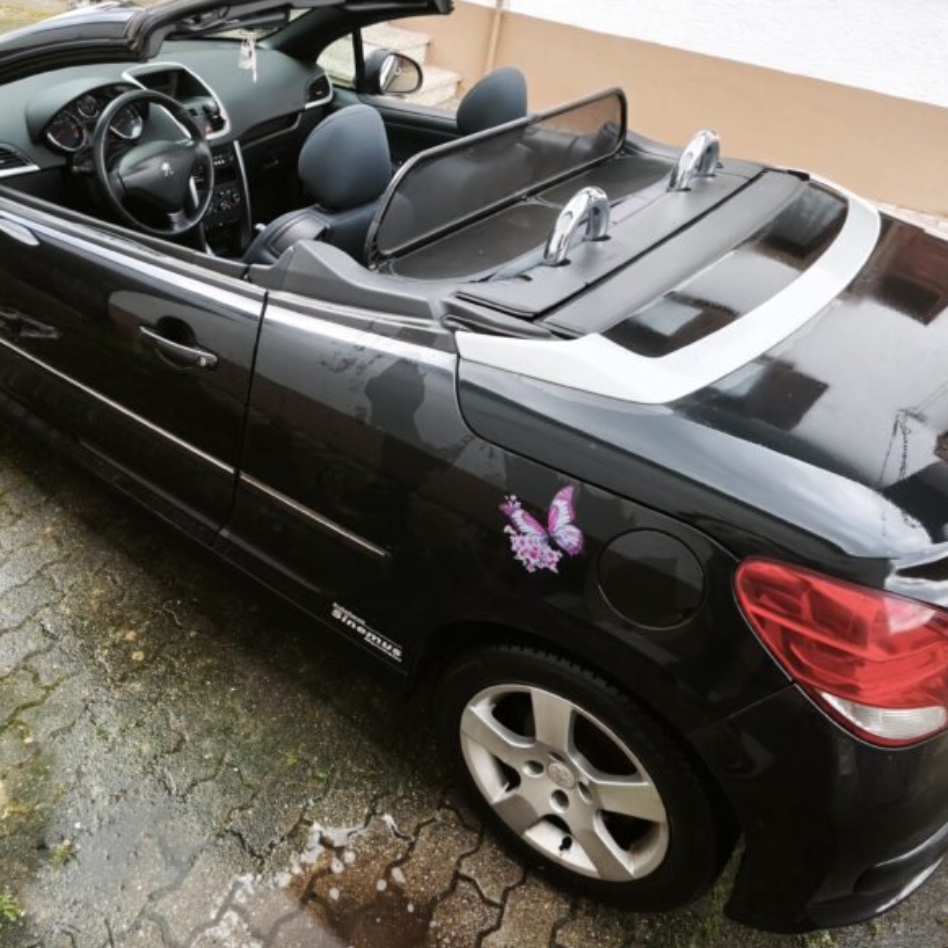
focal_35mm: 28
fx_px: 868
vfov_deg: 57.3
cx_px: 387
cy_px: 462
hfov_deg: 56.9
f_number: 1.7
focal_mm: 5.35
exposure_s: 1/100
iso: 250
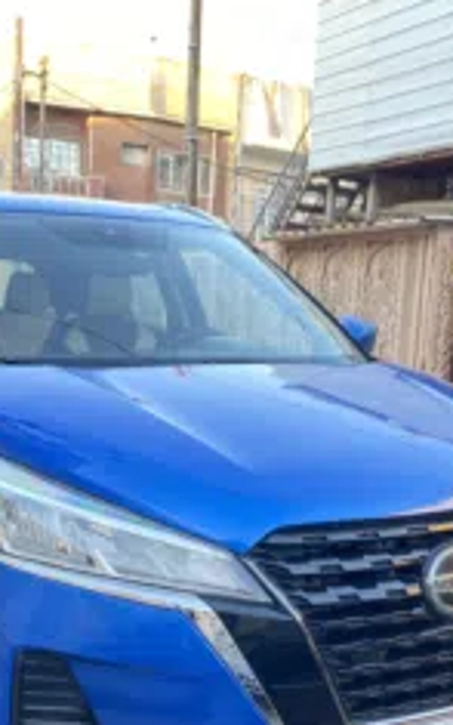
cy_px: 586
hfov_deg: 27.4
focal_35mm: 47
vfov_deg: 40.8
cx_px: 197
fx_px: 928
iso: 125
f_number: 1.8
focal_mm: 4.25
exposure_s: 1/112
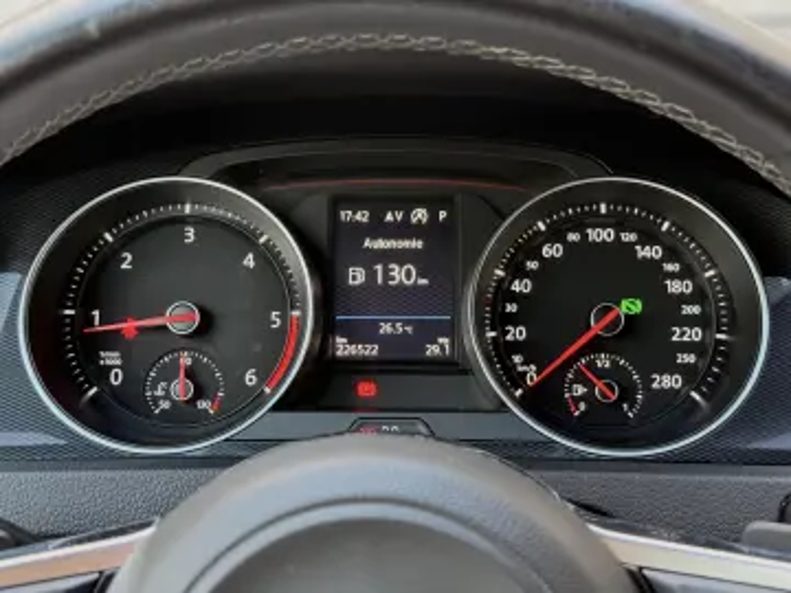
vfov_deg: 30.3
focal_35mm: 48
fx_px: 1097
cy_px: 296
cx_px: 396
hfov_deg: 39.7
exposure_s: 1/60
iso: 200
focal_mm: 6.76
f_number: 1.78
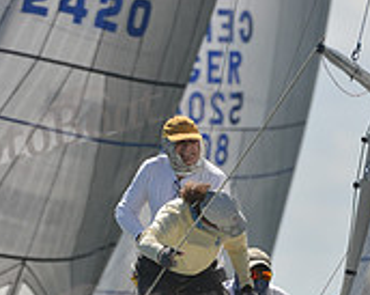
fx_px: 13873
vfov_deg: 1.2
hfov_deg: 1.5
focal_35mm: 1269
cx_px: 331
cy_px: 410
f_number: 5.6
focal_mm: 400
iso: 200
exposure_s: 1/1600
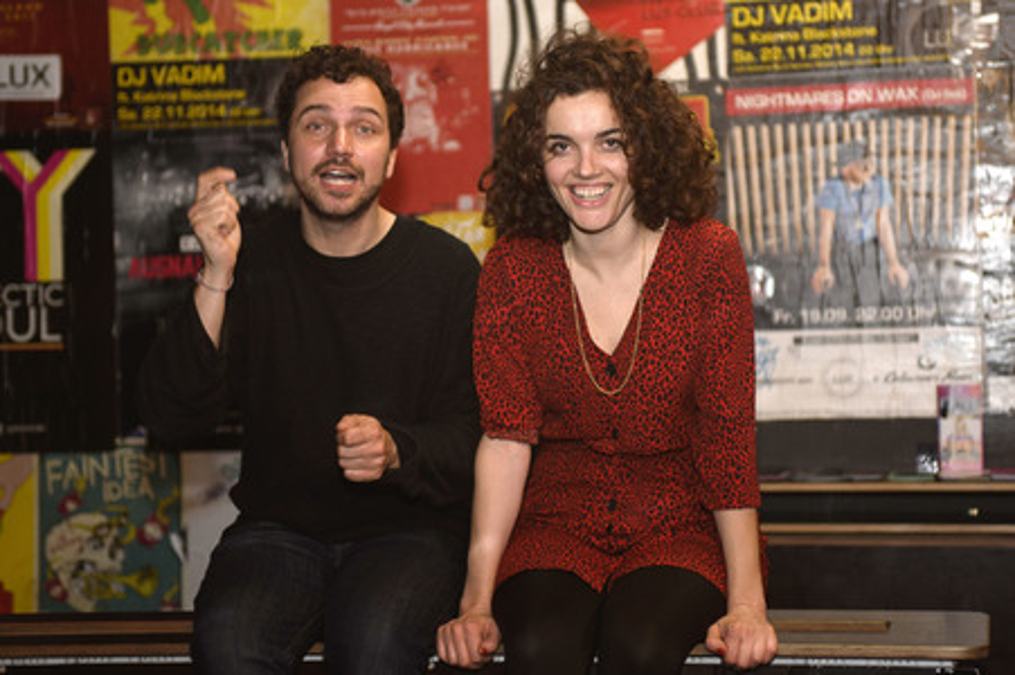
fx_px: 1972
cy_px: 338
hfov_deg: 28.9
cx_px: 508
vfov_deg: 19.4
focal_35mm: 70
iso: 800
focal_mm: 70
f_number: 2.8
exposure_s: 1/200
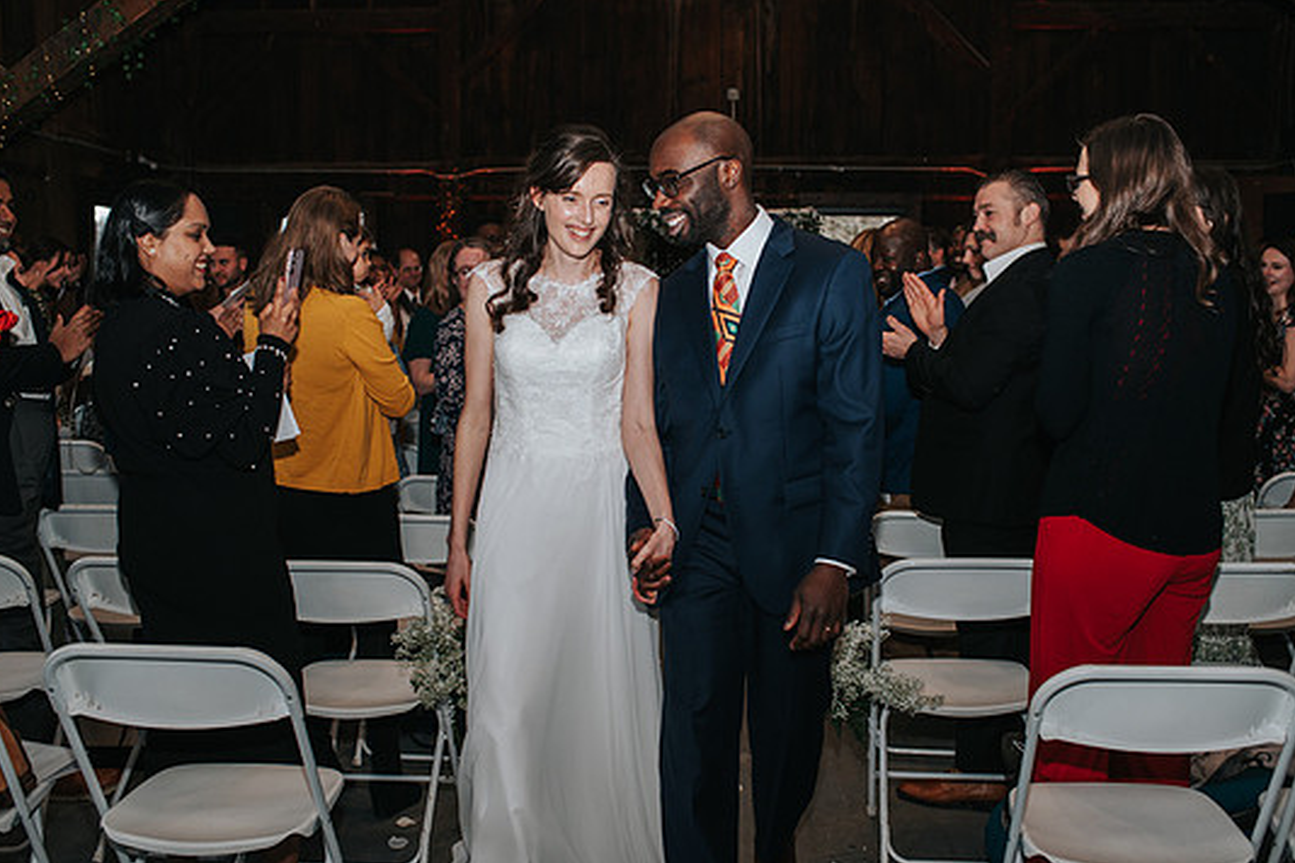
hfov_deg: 50.7
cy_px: 441
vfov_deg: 35.1
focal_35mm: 38
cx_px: 667
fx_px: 1367
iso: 1000
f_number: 3.2
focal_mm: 35
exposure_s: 1/200
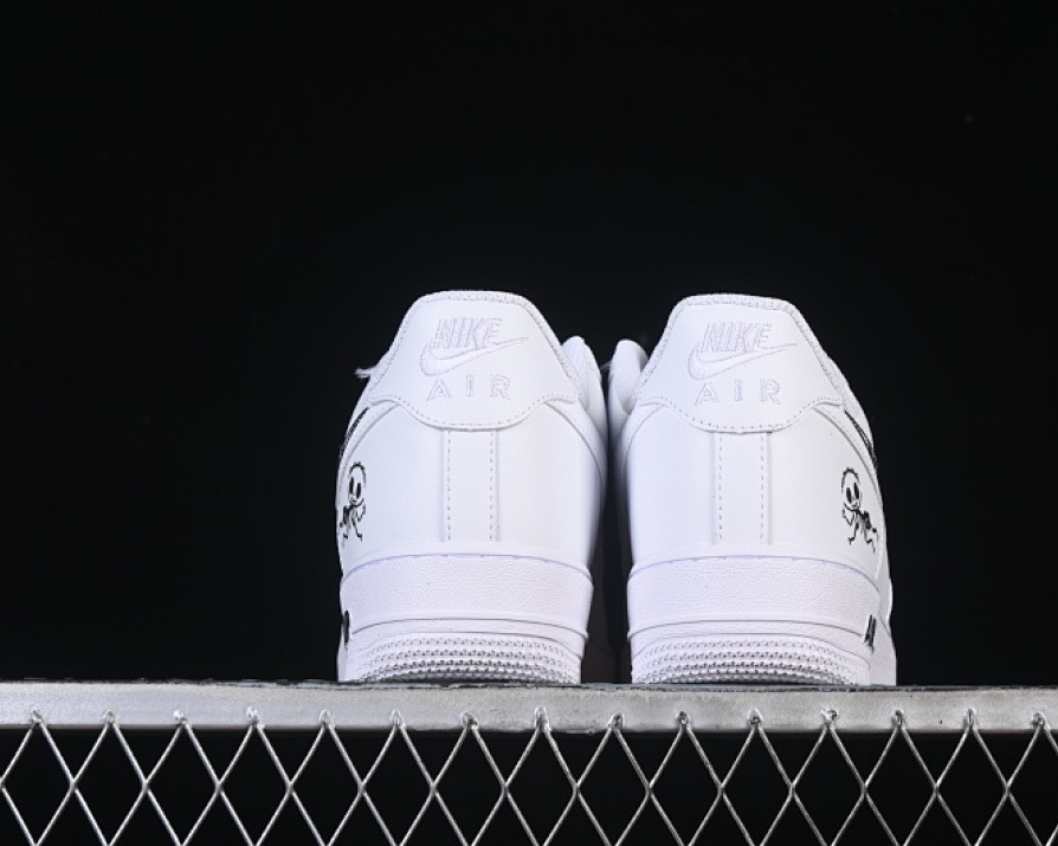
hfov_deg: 22.5
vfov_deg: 18.1
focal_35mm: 85
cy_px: 421
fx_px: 2661
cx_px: 613
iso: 160
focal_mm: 50
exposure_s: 1/100
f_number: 8
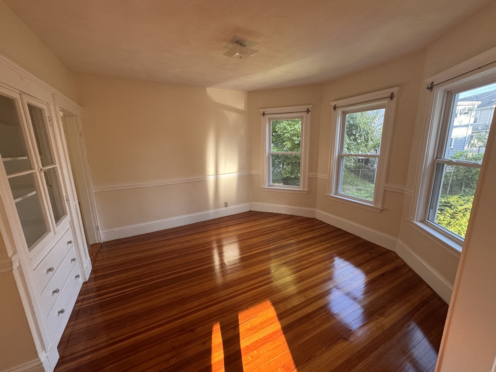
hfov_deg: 102.1
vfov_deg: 85.7
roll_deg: +0.5
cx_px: 248
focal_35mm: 14
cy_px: 186
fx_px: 201
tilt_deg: -13.0
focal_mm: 2.22
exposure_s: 1/99
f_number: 2.2
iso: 200
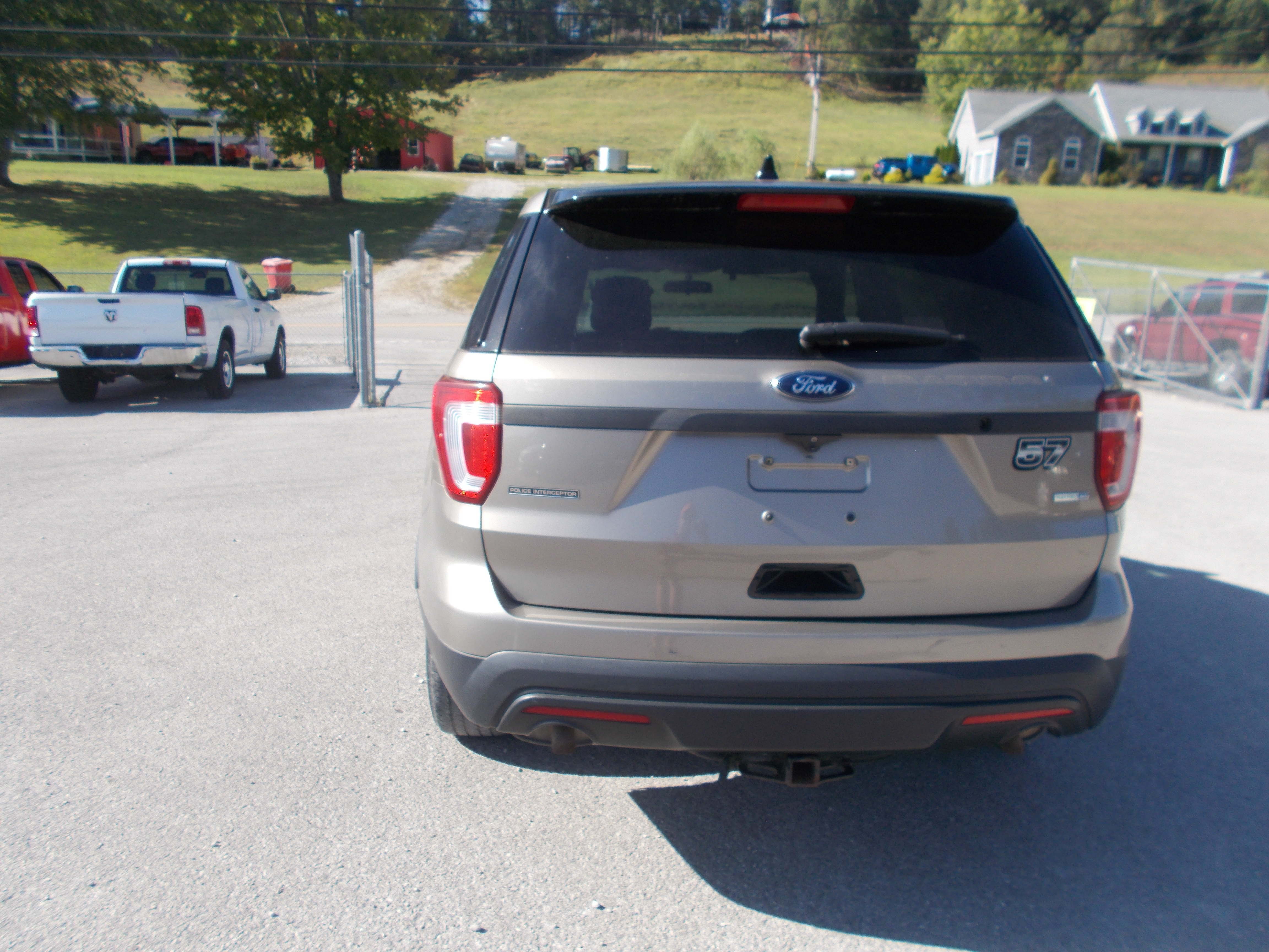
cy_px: 476
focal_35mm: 26
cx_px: 634
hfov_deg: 67.3
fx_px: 953
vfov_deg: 53.1
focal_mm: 4.6
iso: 80
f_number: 3.2
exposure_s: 1/400
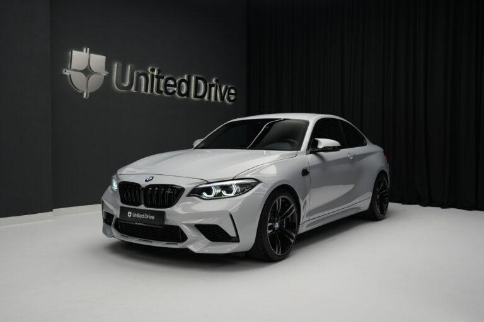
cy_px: 161
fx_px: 471
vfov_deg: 37.9
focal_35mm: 35
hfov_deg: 54.4
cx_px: 242
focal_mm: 35
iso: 800
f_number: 4.5
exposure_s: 1/60
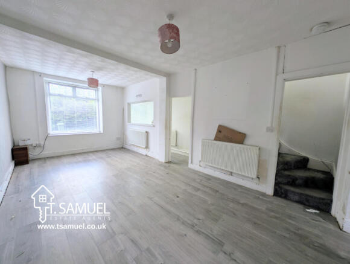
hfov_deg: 110.4
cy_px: 132
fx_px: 122
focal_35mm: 12
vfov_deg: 94.7
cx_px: 175
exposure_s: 1/56.1
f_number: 1.95
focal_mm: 2.23
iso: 37
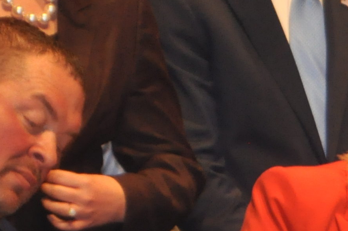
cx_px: 496
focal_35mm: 582
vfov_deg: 2.4
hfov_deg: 3.5
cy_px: 178
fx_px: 5619
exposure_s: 1/60
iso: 800
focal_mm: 80
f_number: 5.6
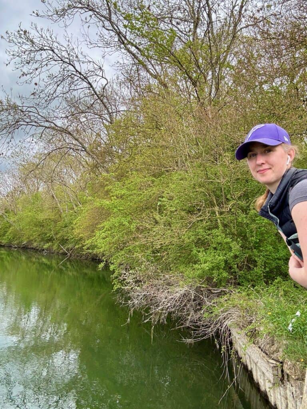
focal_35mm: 30
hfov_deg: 46.8
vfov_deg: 60.0
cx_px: 154
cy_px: 204
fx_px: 355
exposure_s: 1/466
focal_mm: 2.69
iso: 25
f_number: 1.9
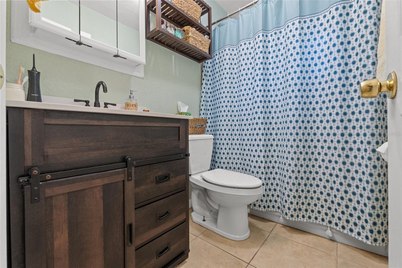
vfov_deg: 77.3
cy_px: 134
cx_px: 201
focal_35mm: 15
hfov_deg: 100.4
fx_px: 167
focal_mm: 10
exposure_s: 1/2.5
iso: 400
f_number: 8
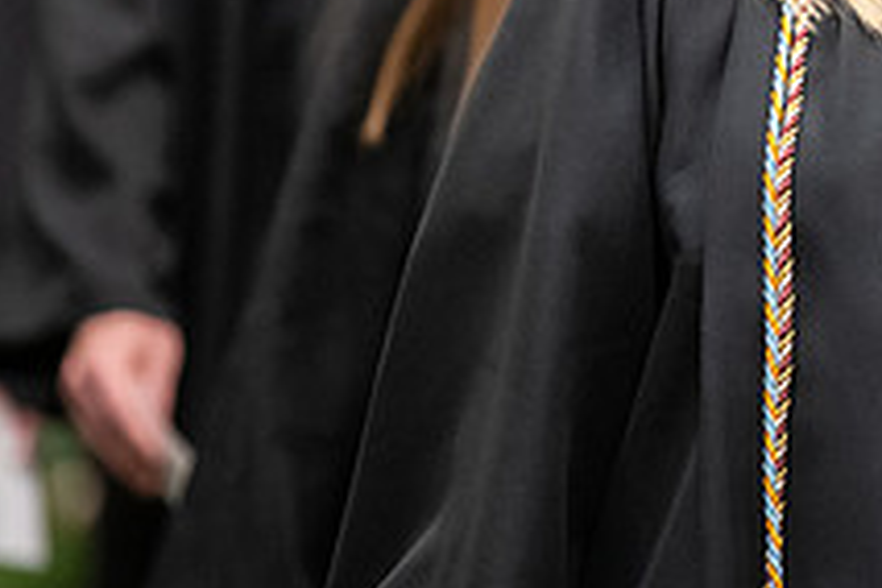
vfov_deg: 2.8
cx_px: 932
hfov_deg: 4.2
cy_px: -159
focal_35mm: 490
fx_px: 12004
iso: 3200
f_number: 3.2
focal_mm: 180
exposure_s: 1/200
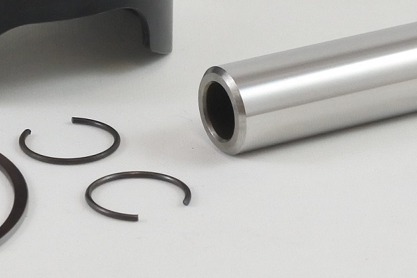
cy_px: -35
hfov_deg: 14.7
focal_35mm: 137
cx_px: 4
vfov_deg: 9.9
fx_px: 1587
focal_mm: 18
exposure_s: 1/160
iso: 400
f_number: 4.5
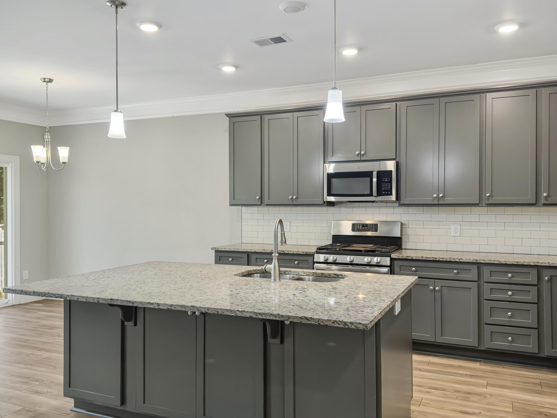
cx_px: 278
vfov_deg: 46.8
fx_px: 483
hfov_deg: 60.0
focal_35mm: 30
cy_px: 209
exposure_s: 1/120
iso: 200
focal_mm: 6.76
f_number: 1.8
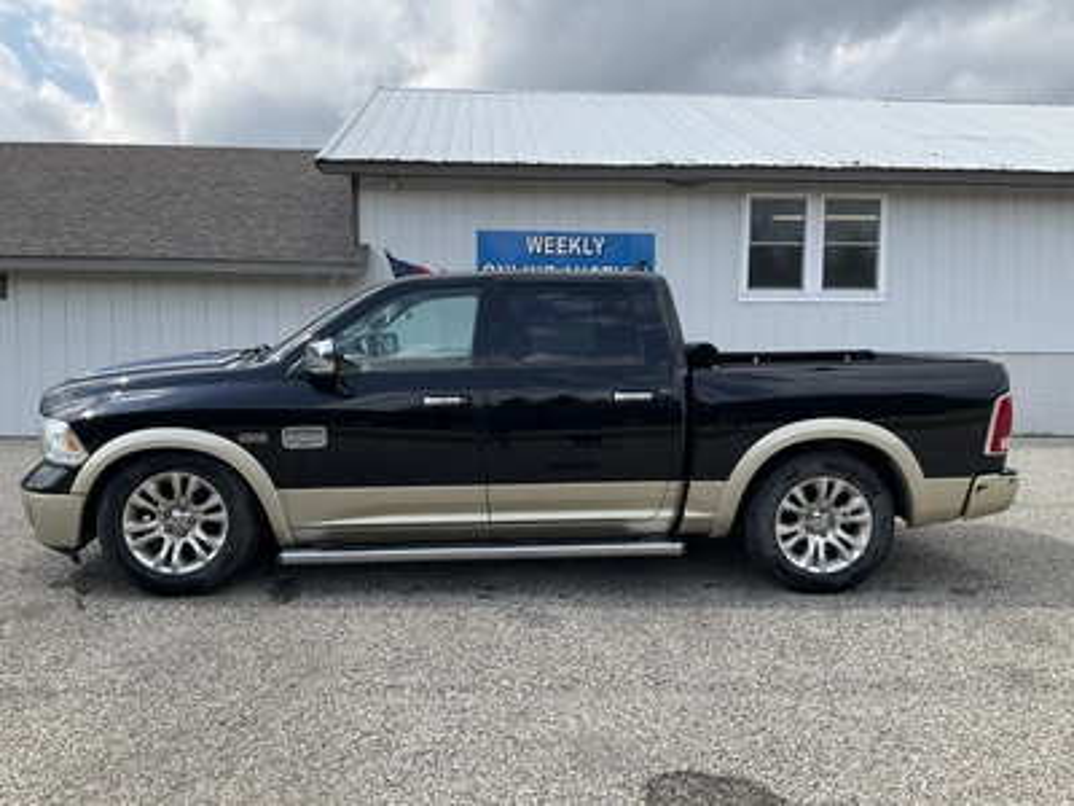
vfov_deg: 48.2
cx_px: 537
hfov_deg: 61.7
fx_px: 900
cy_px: 403
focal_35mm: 29
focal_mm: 3
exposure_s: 1/1675
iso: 25
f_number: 1.8
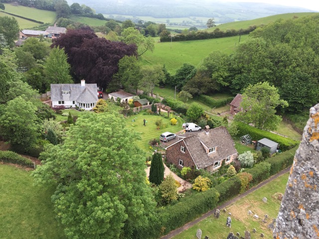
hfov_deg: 61.7
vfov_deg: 48.2
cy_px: 120
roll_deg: -3.9
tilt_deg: -22.6
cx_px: 160
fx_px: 267
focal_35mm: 29
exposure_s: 1/430
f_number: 2.2
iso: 32
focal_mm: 4.15
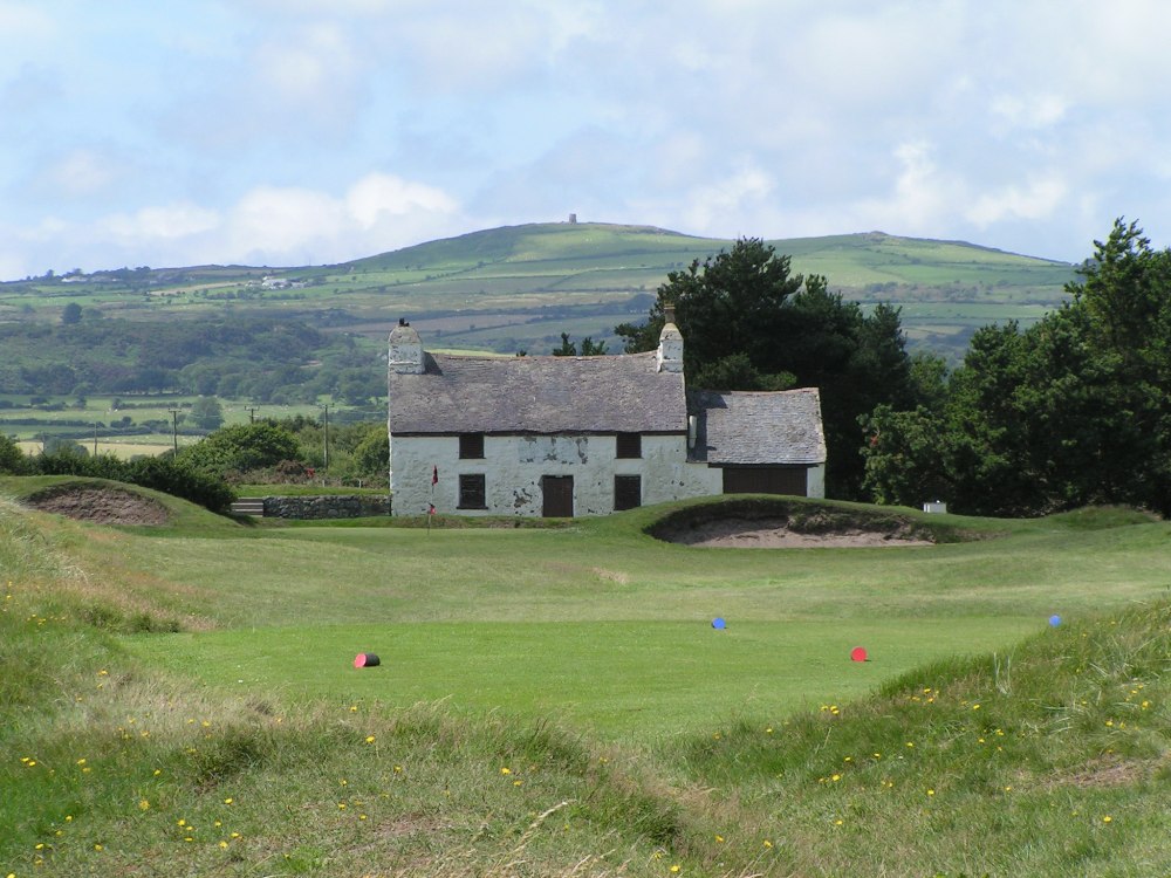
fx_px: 7307
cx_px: 586
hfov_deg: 9.2
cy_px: 439
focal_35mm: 216
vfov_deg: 6.9
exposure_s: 1/320
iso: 50
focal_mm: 33
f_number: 7.1
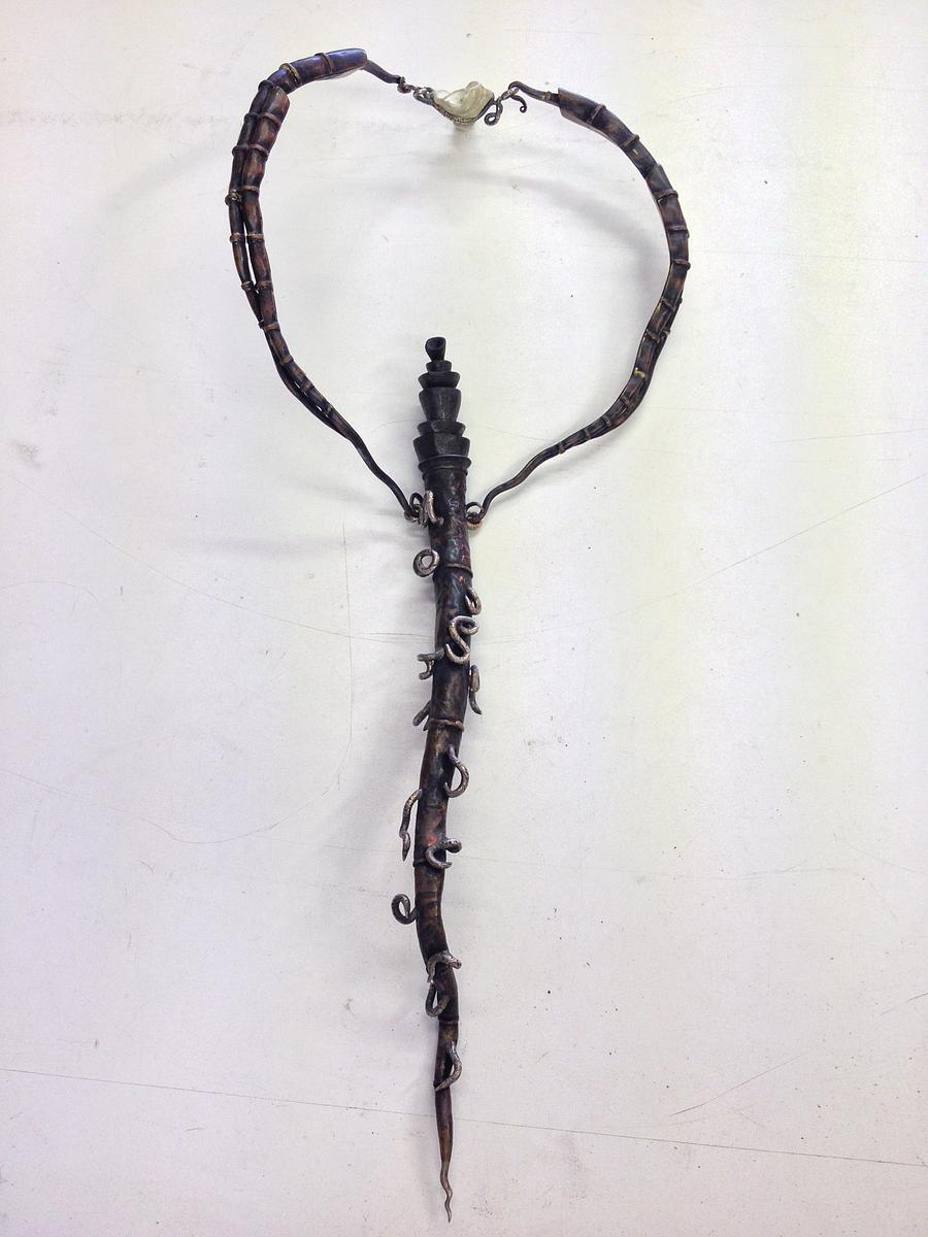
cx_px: 464
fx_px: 1251
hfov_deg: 40.7
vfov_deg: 52.6
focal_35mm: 35
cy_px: 618
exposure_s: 1/60
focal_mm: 4.28
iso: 64
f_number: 2.4
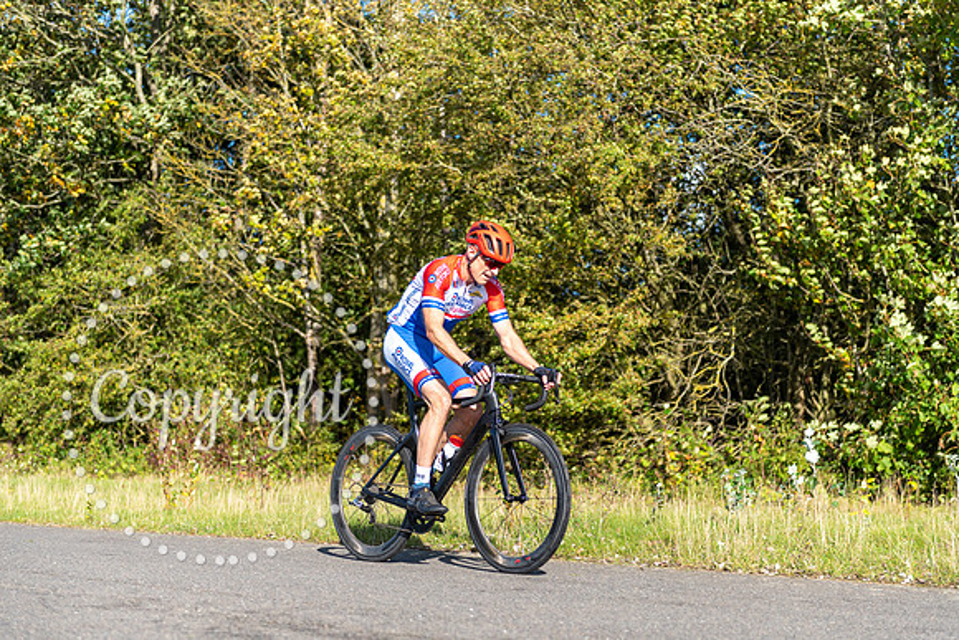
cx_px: 480
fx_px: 1652
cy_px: 320
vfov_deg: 21.9
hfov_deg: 32.4
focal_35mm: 62
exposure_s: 1/2500
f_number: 2.8
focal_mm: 62
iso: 160
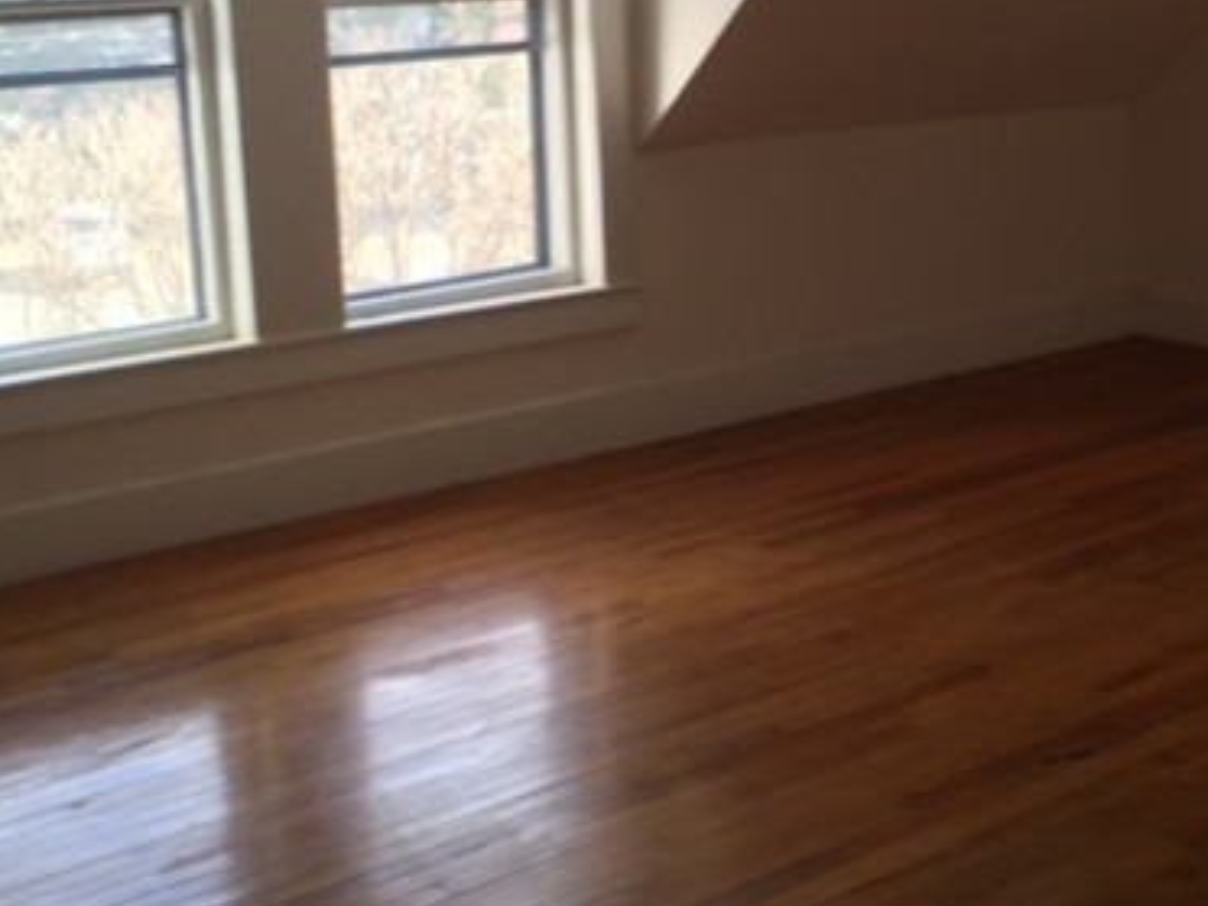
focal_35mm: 52
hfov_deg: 36.7
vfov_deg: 27.9
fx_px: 1815
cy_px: 308
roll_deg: +2.9
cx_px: 713
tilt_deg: -9.7
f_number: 2.2
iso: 25
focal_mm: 4.15
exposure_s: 1/60
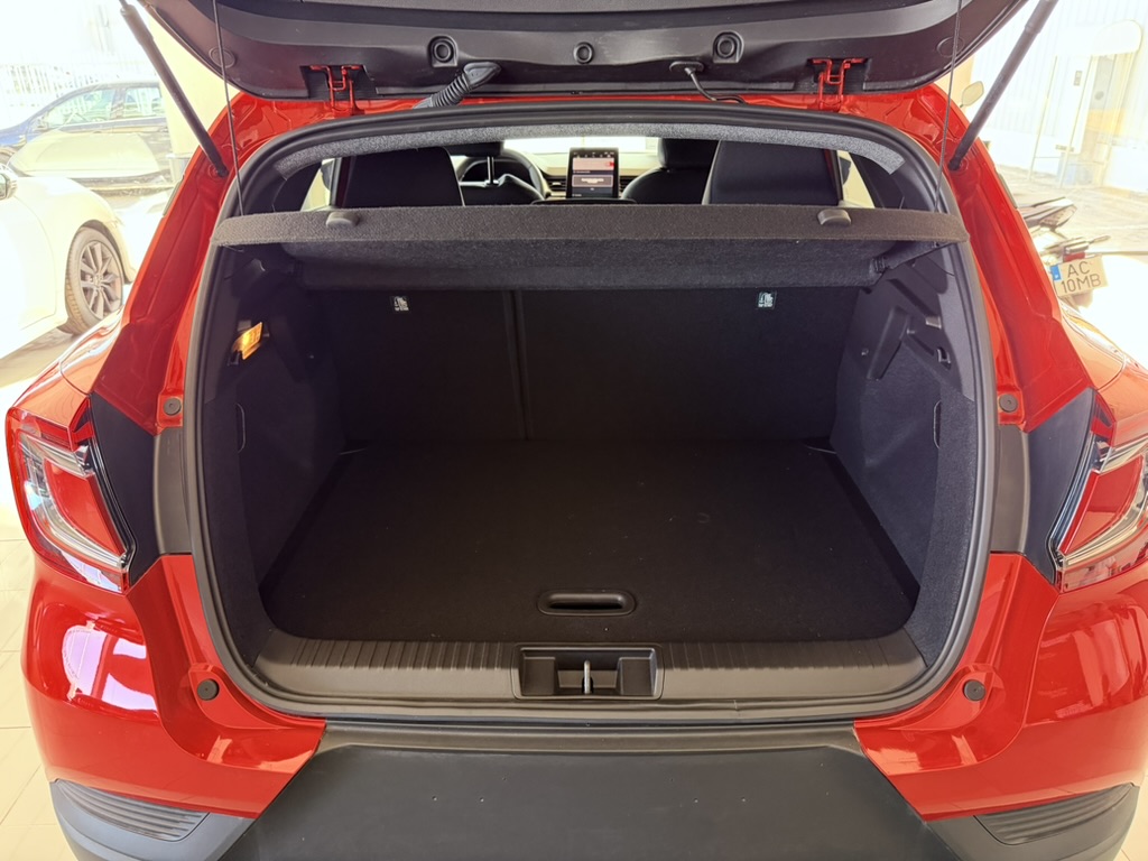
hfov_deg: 71.6
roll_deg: +0.6
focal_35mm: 24
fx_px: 796
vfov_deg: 56.8
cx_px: 574
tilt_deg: -24.3
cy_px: 430
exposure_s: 1/60
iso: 400
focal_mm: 6.76
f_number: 1.78
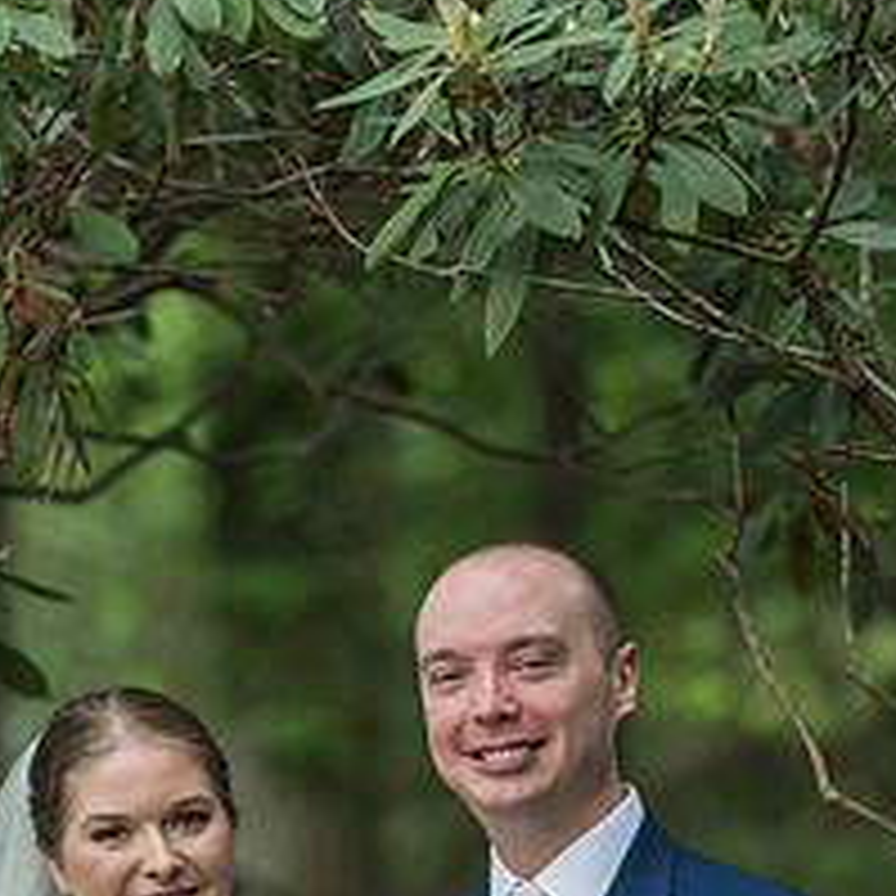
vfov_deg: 7.3
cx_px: 261
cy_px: 869
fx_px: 7028
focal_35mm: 240
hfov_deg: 7.3
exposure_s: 1/800
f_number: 2.8
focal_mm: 125
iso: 500
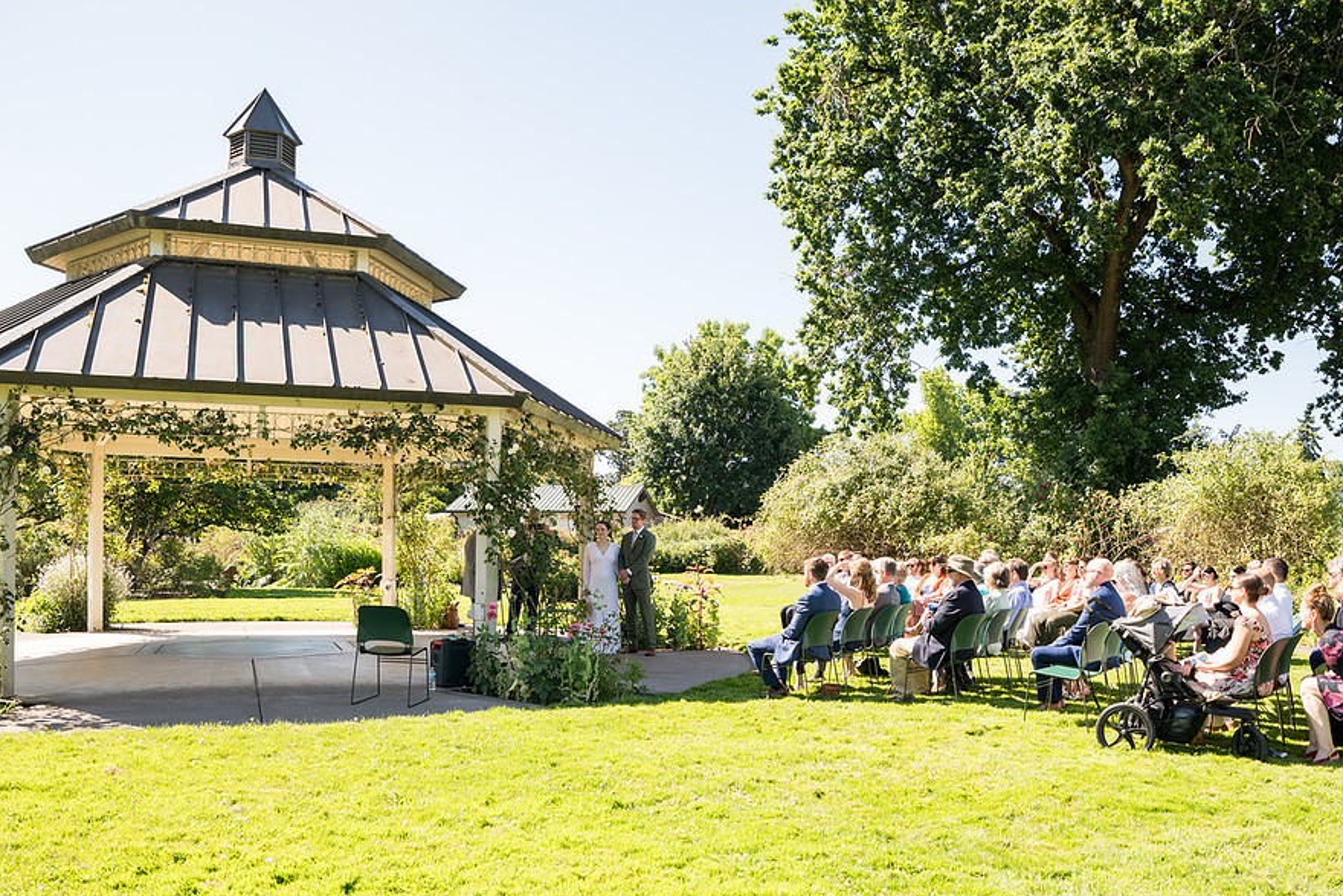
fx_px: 1119
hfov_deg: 61.9
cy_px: 546
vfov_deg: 43.4
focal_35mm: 30
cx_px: 714
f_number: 4.5
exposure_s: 1/400
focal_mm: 24
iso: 200
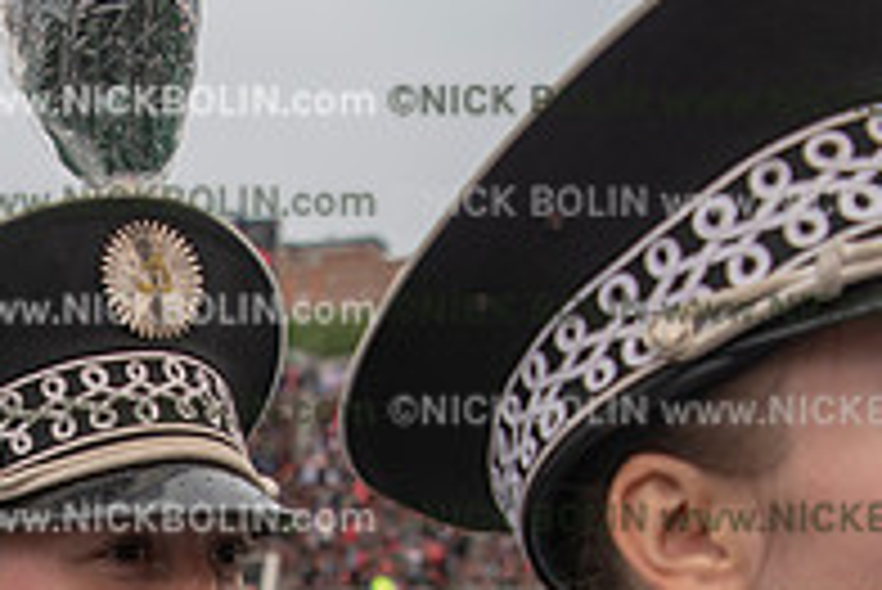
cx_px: 27
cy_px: 831
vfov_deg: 17.6
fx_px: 1741
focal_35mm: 71
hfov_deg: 27.0
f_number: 3.5
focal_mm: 24
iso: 250
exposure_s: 1/800
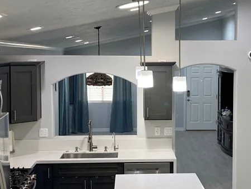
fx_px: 464
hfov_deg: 30.1
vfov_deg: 22.9
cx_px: 161
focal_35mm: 64
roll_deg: +0.4
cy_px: 105
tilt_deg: -4.0
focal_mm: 3.99
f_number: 1.8
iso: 100
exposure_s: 1/60
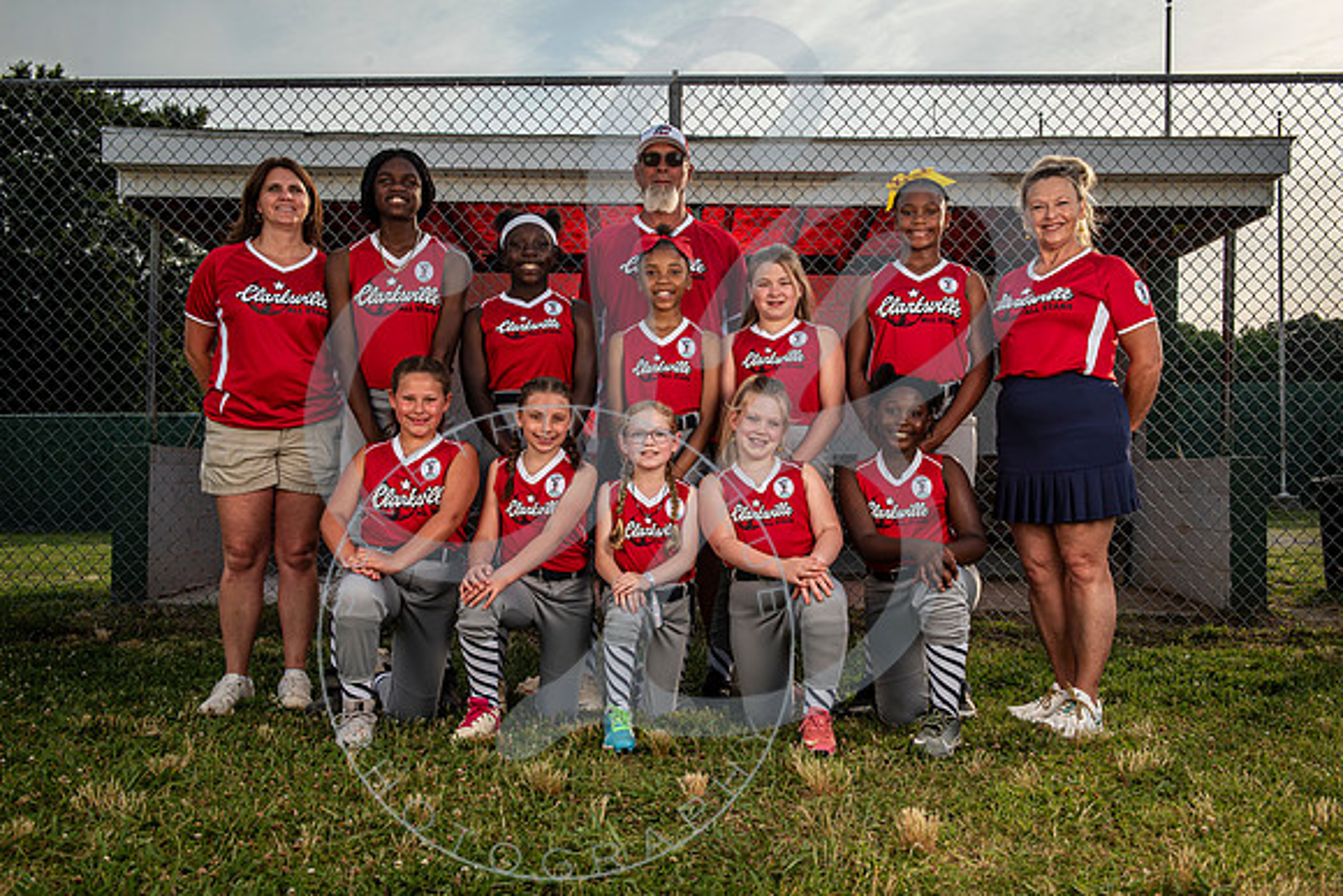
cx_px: 673
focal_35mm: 35
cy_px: 448
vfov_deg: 37.7
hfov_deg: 54.3
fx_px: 1311
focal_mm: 35
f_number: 7.1
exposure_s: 1/500
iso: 250
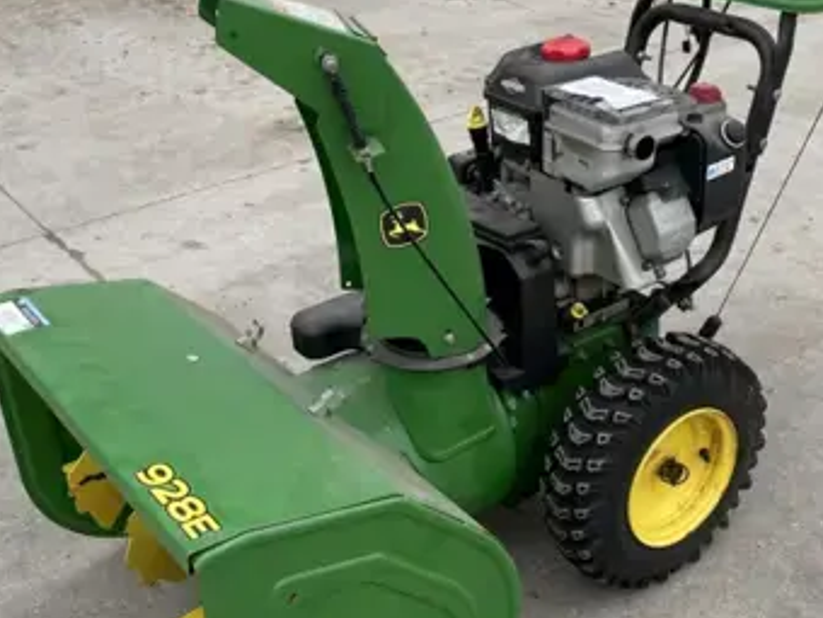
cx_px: 496
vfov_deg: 29.7
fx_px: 1165
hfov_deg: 38.7
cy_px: 317
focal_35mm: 49
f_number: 1.6
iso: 32
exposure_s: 1/472
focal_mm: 5.1
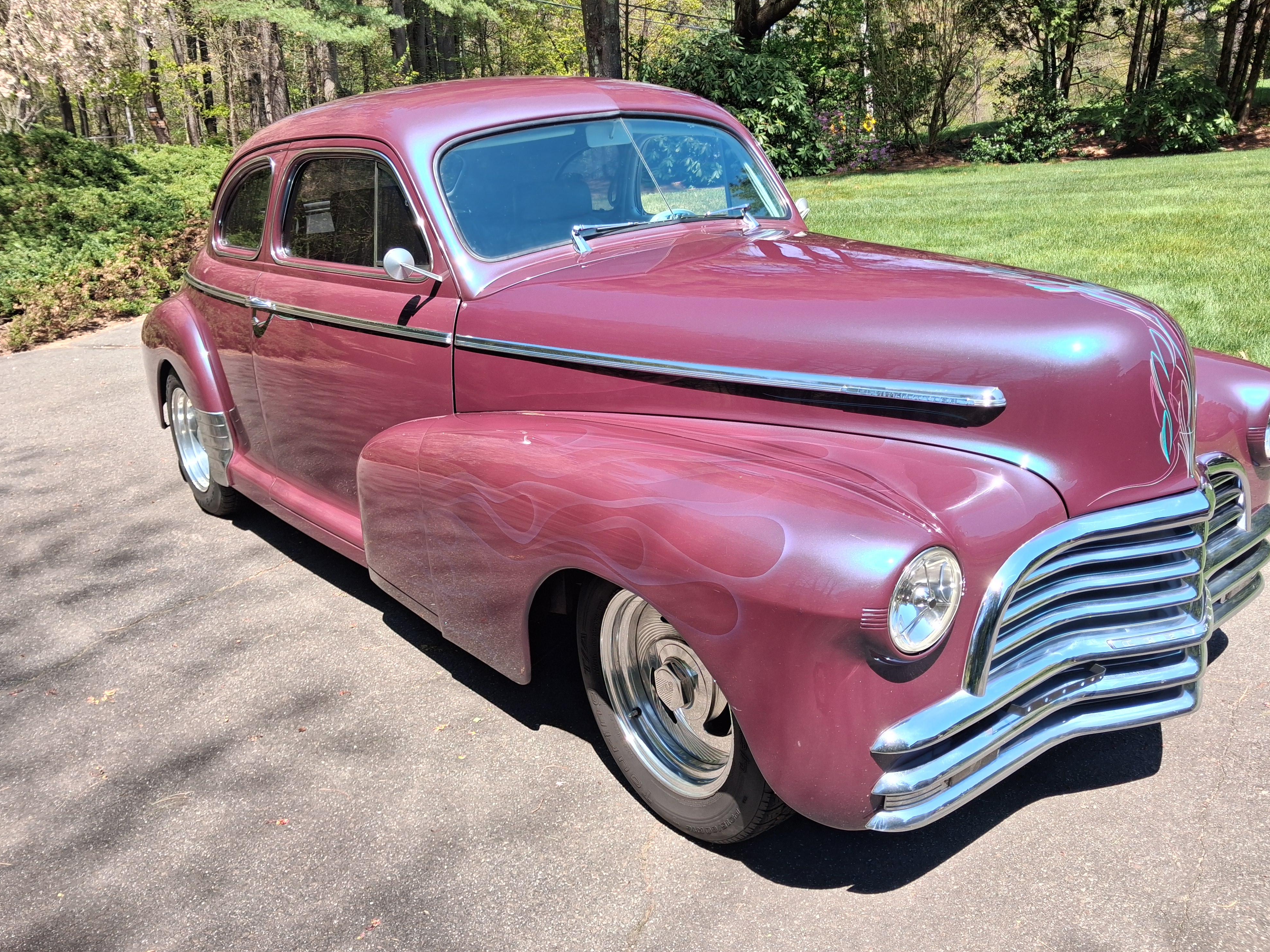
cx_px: 647
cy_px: 459
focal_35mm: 28
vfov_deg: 49.7
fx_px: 1027
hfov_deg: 63.4
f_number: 1.8
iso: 25
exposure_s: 1/196
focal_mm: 4
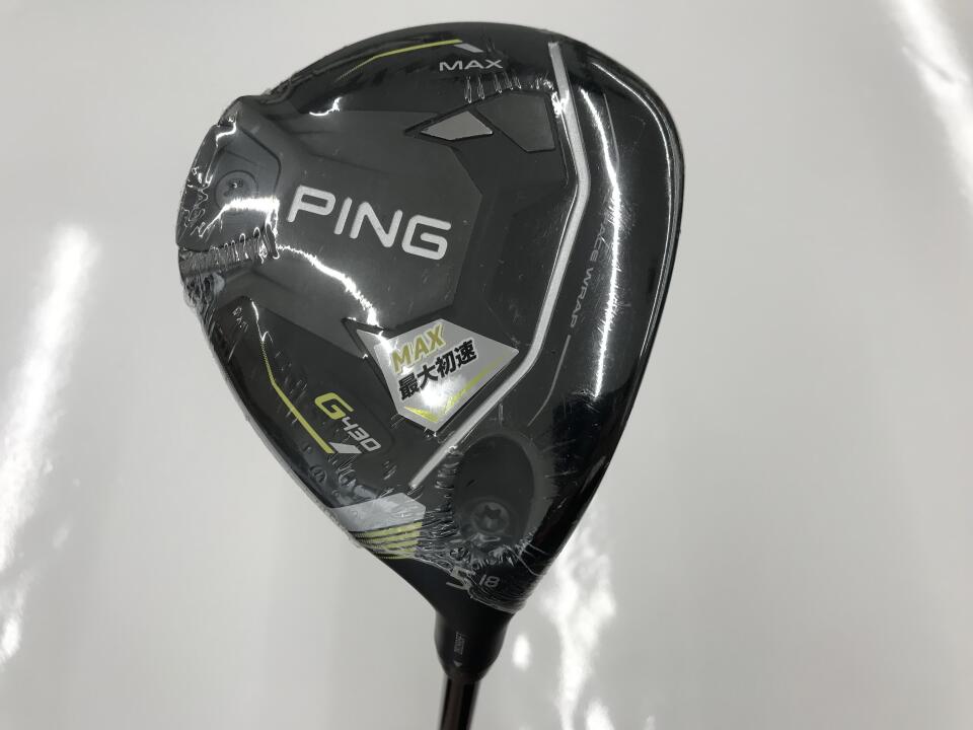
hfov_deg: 63.4
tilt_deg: -60.3
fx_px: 787
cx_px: 486
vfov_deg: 49.7
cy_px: 365
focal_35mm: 28
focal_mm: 3.99
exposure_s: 1/120
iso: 40
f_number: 1.8
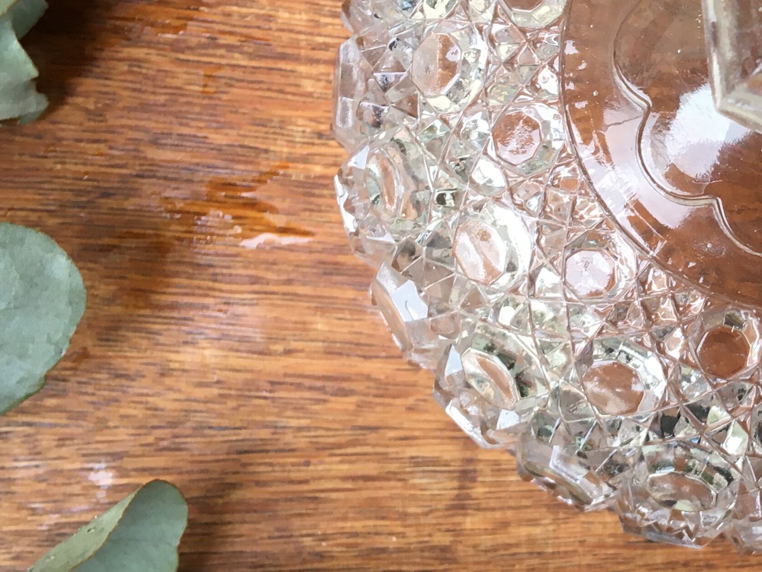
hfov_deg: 26.3
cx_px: 762
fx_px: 1541
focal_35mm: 70
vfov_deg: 21.0
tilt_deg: -85.4
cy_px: 231
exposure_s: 1/33
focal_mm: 4.15
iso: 64
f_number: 2.2
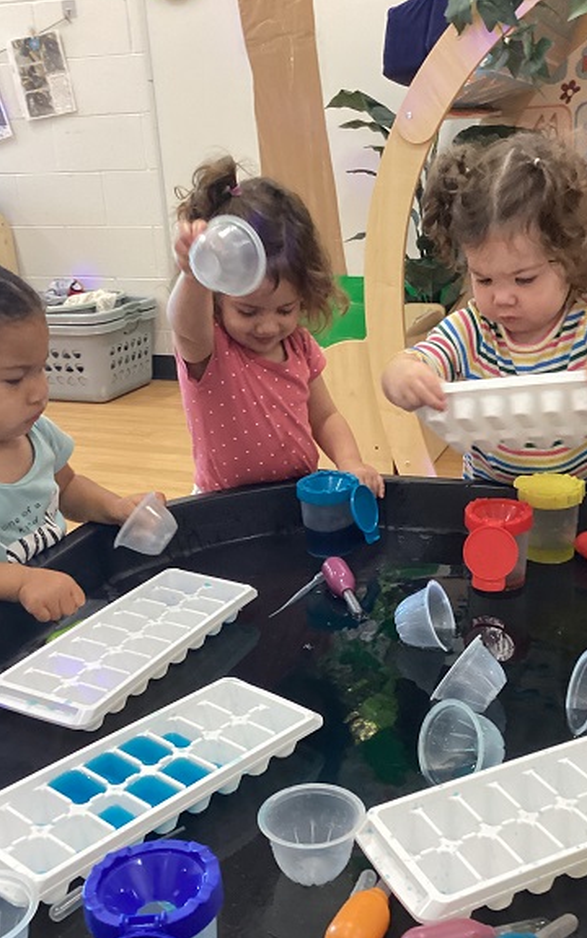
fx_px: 973
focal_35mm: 38
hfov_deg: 33.4
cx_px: 375
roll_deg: +2.5
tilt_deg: -23.6
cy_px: 505
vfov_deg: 51.5
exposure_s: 1/60
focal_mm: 3.3
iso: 400
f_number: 2.4
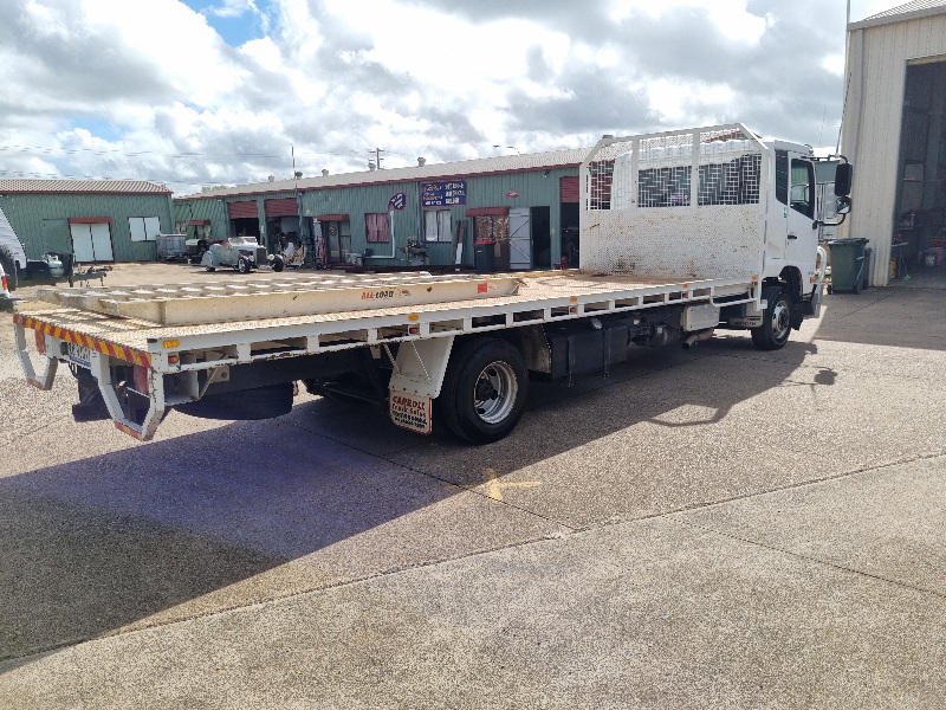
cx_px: 473
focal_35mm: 26
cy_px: 355
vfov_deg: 53.1
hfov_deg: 67.3
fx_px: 711
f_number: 1.8
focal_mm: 5.4
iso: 50
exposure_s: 1/3333
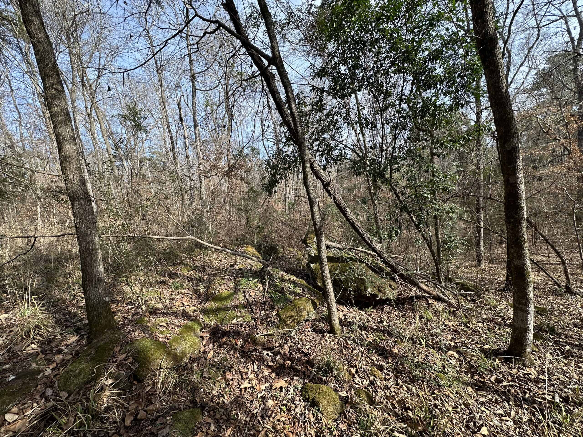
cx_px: 292
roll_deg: +6.4
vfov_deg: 85.7
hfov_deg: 102.1
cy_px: 218
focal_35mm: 14
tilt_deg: -5.4
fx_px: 236
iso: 40
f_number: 2.2
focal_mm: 2.22
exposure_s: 1/378
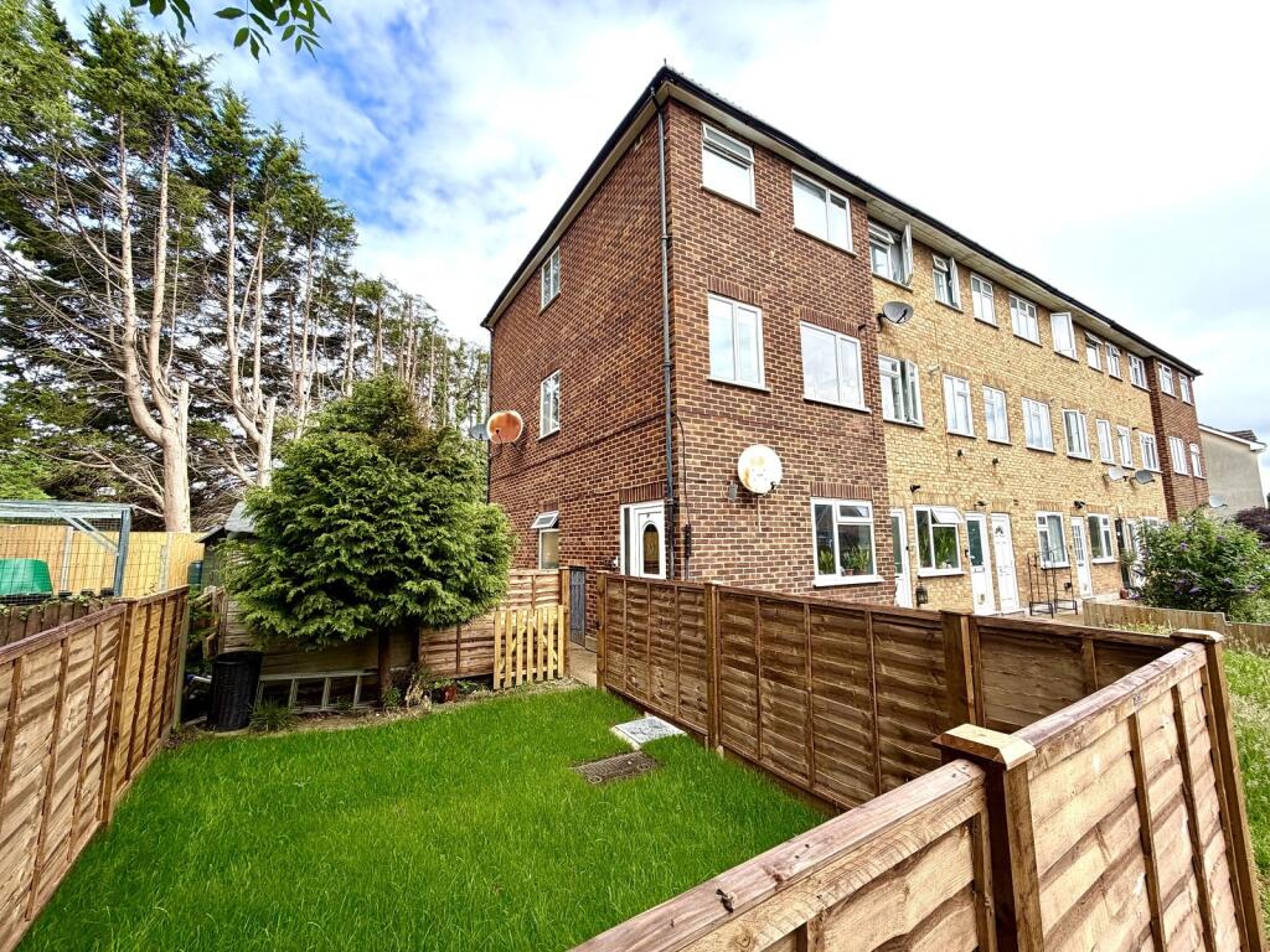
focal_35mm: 14
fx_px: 514
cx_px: 635
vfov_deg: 85.7
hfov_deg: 102.1
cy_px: 476
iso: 40
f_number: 2.2
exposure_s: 1/770
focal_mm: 2.22
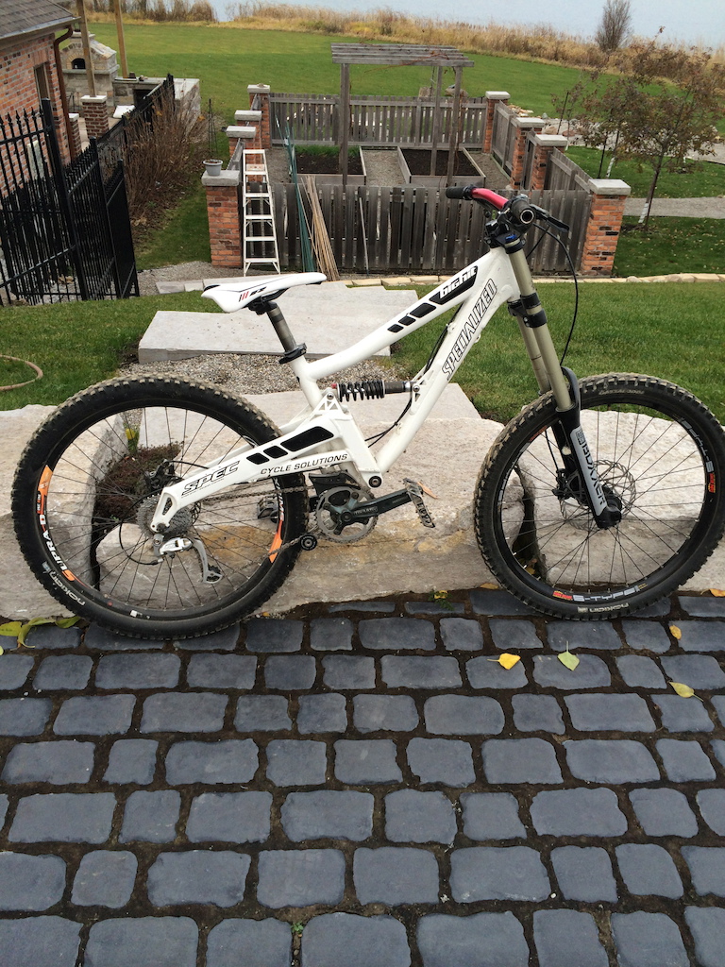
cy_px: 484
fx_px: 838
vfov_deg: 60.0
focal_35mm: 30
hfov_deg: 46.8
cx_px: 362
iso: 64
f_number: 2.2
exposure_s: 1/120
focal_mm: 4.12
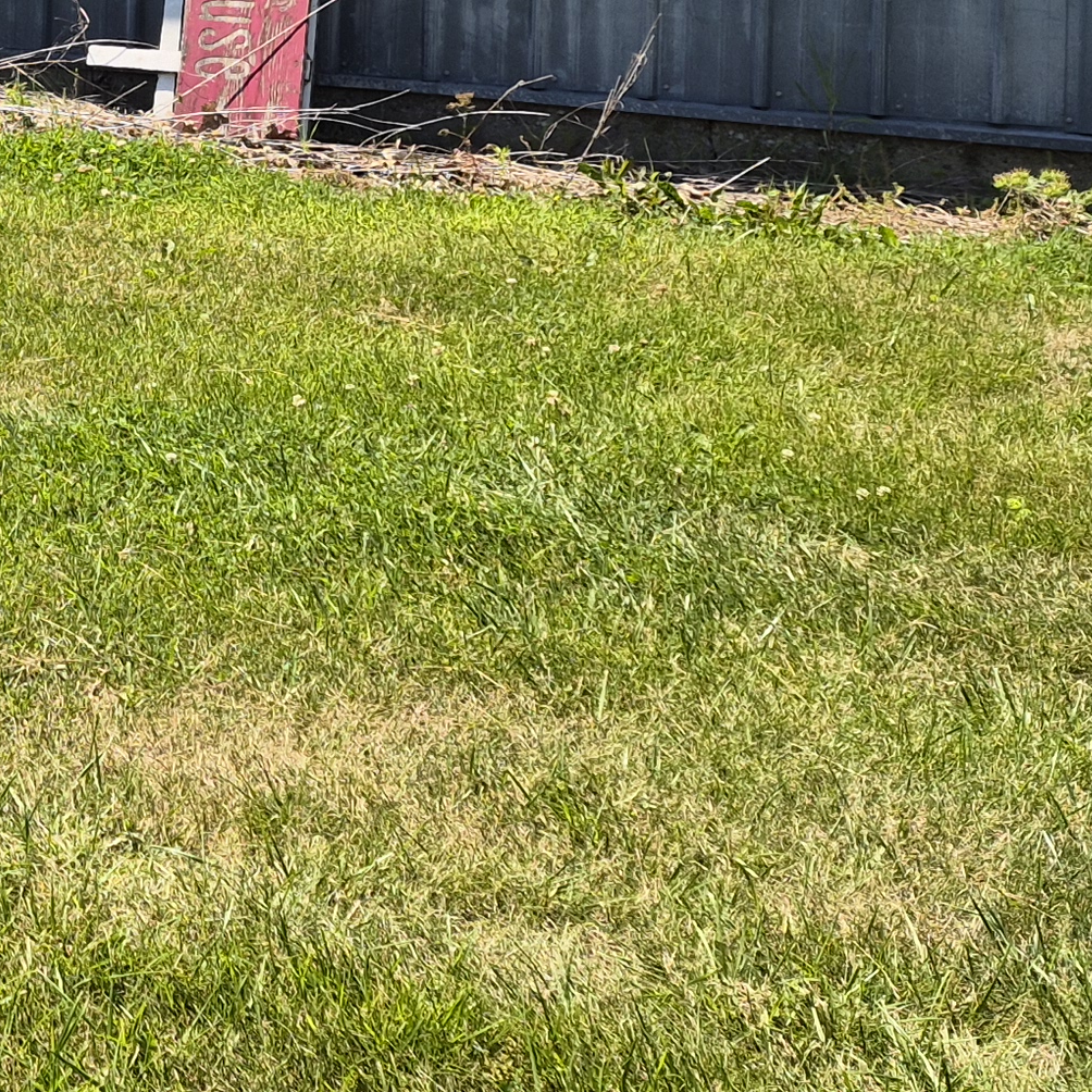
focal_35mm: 81
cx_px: -882
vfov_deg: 20.2
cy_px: -163
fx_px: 2891
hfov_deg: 17.4
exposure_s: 1/1276
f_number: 1.8
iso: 25
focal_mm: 5.4
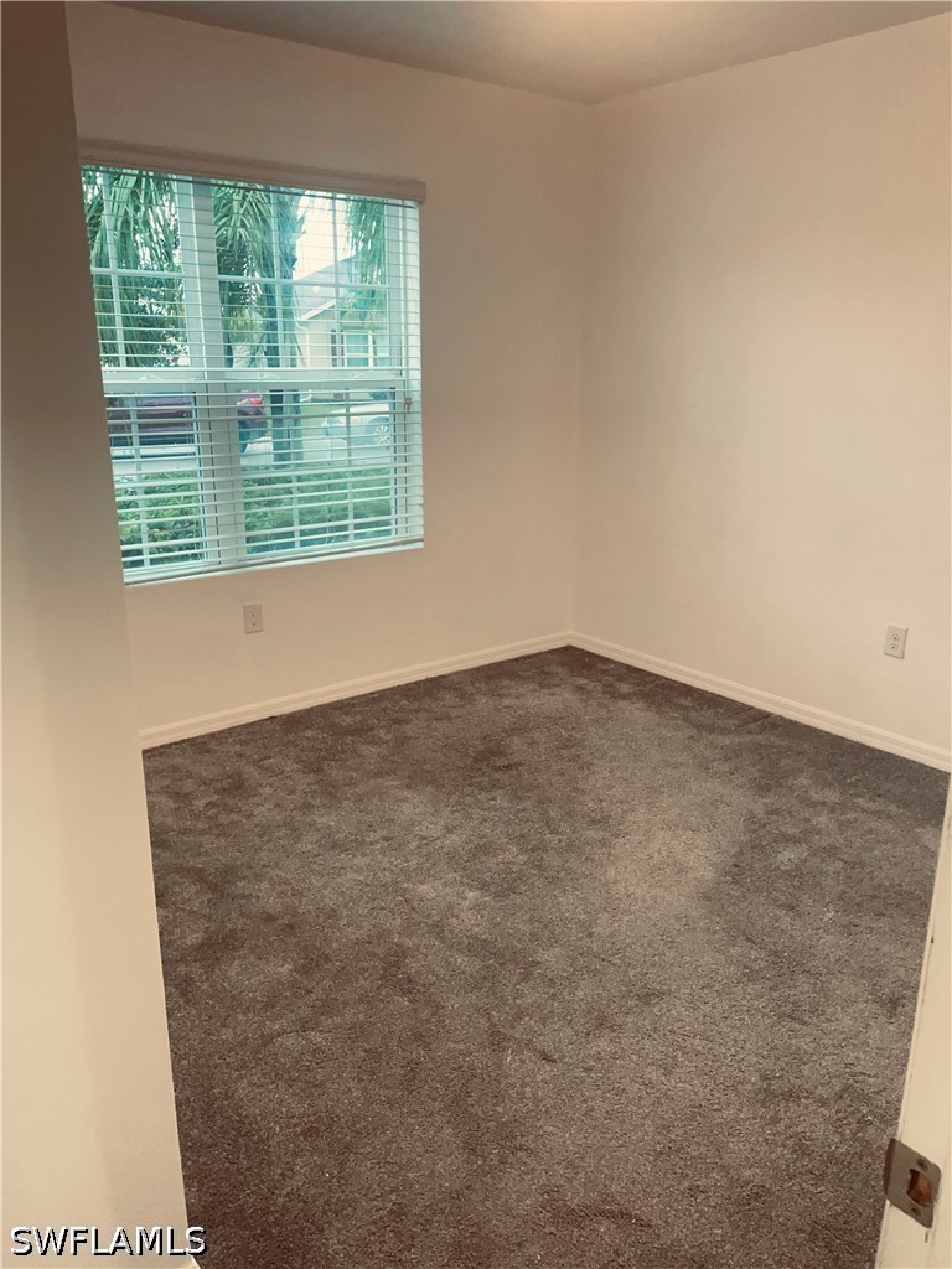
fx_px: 953
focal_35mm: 26
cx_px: 476
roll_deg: +0.2
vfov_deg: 67.3
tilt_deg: -15.5
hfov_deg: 53.1
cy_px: 634
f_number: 1.6
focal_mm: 4.2
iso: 250
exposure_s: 1/60
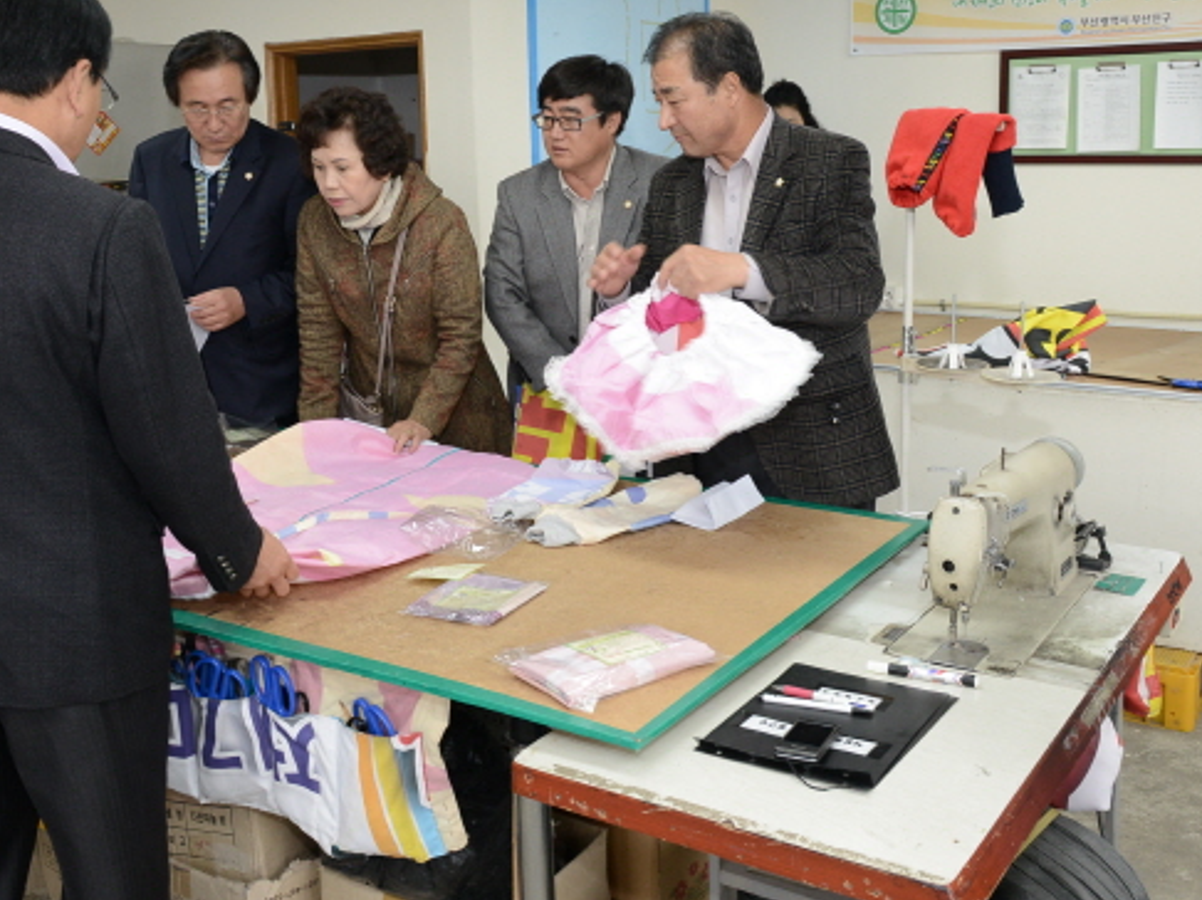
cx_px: 586
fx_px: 1319
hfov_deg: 49.0
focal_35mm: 38
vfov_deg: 37.4
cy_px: 320
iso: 1250
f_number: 8
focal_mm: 24
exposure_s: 1/60
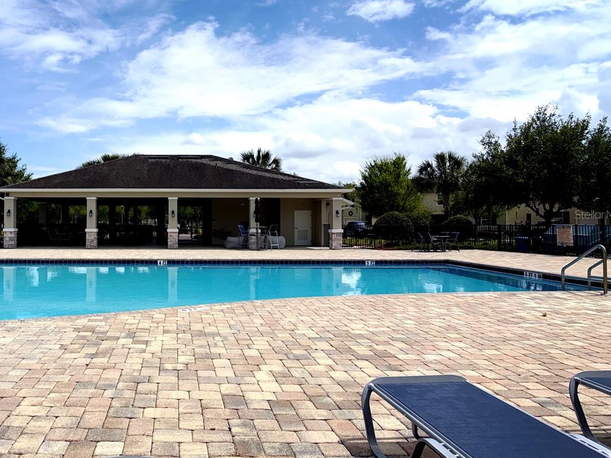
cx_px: 171
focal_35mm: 36
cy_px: 214
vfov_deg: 39.6
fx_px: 635
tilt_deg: +1.4
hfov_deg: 49.8
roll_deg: -0.4
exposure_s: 1/14286
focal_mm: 6.76
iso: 80
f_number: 1.78
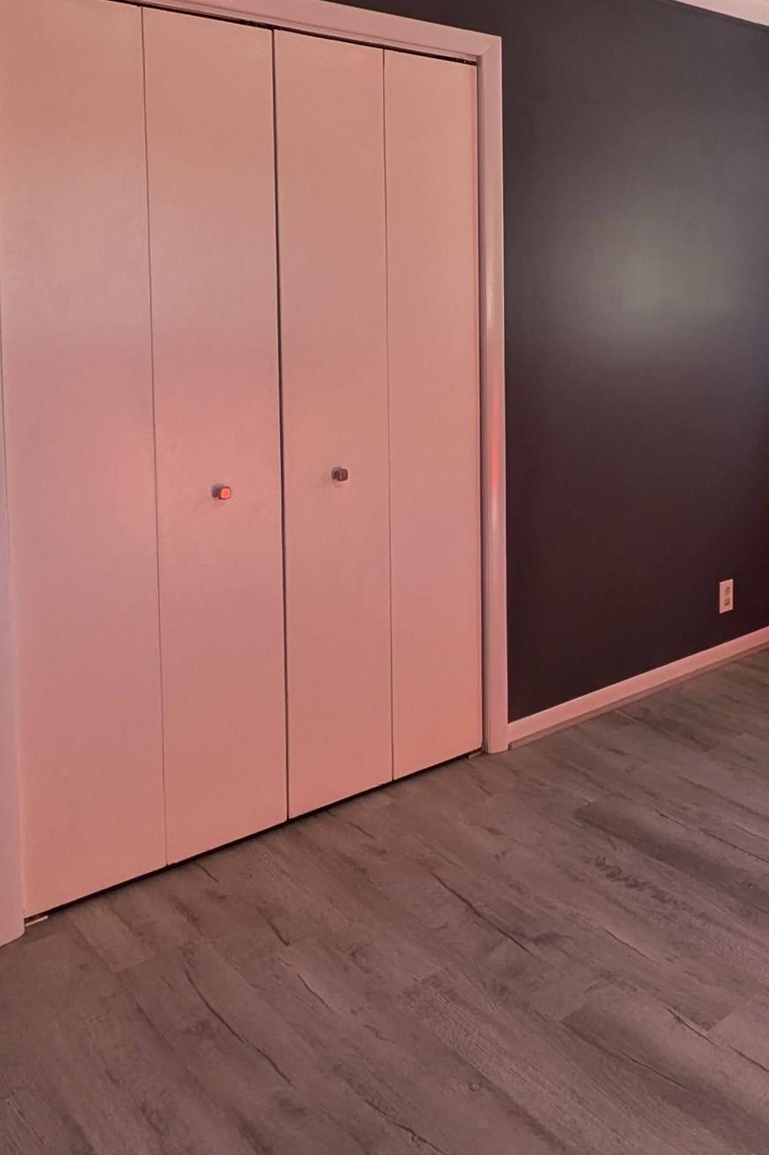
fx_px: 1090
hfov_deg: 36.7
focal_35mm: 34
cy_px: 354
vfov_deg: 54.3
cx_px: 673
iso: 52
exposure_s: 1/181
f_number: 2.2
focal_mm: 1.83
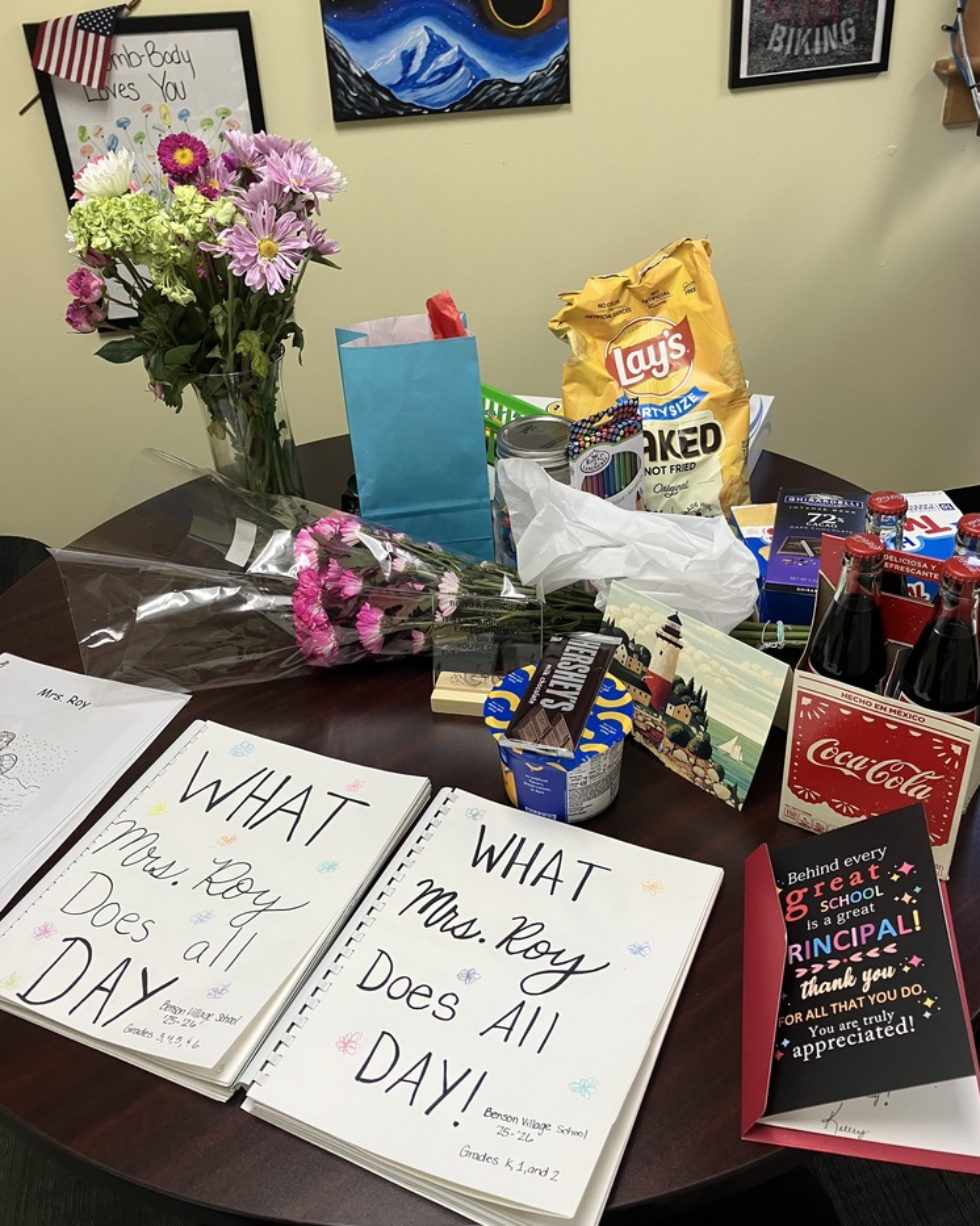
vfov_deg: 58.7
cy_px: 570
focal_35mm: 30
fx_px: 1088
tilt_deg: -30.0
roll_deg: +2.4
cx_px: 497
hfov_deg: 48.5
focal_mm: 3.99
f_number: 1.8
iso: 50
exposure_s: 1/60
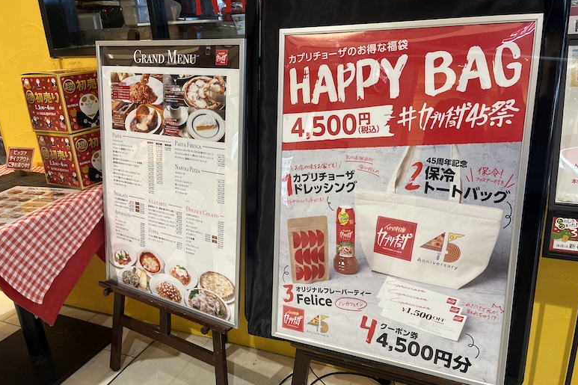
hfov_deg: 65.5
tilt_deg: -20.4
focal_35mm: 28
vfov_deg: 46.4
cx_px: 296
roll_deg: +3.6
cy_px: 191
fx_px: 449
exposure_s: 1/120
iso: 100
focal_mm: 5.1
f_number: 1.6
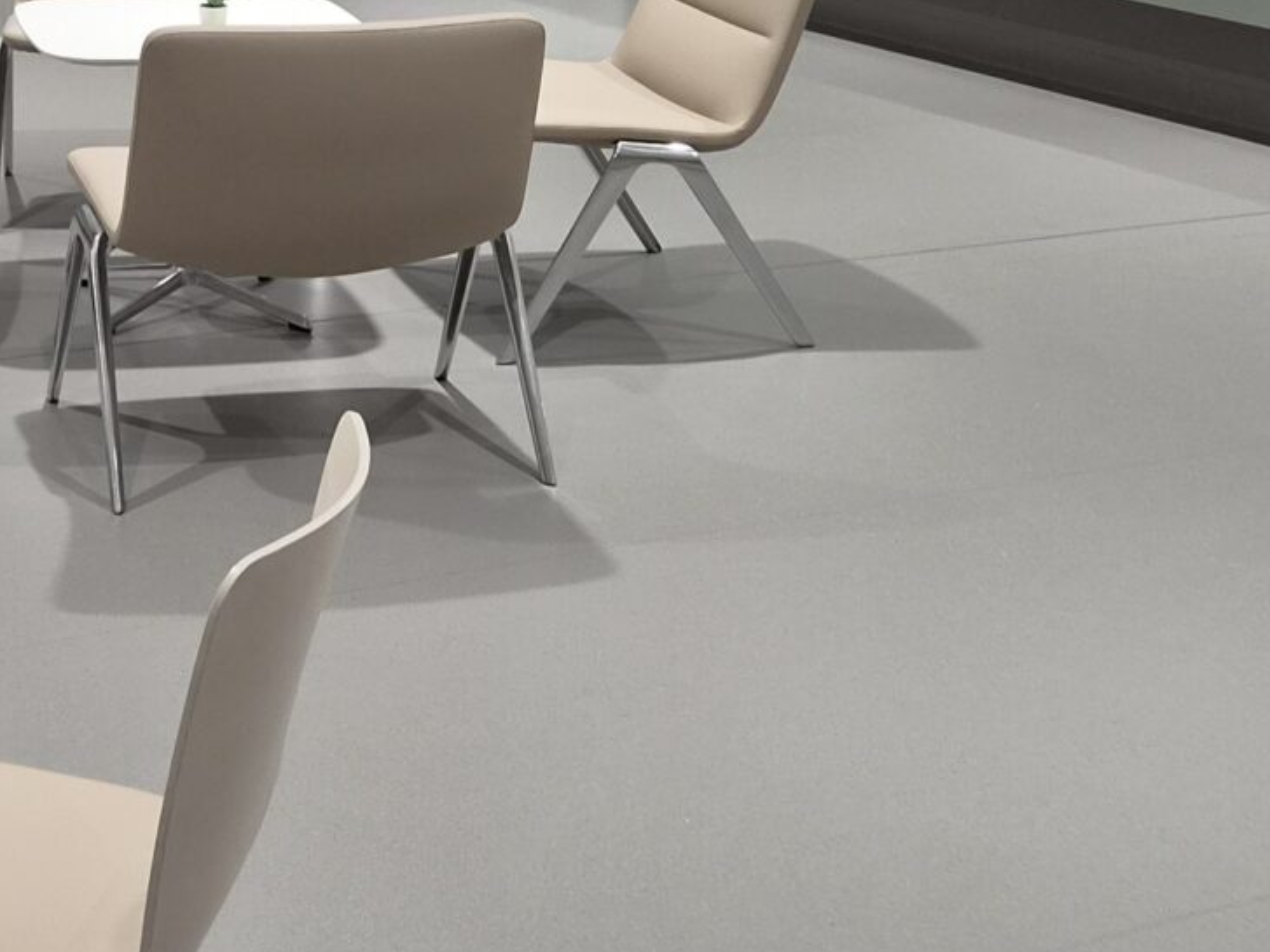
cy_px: -61
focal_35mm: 81
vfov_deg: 17.7
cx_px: 96
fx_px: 2971
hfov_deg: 23.4
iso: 320
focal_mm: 5.4
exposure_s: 1/100
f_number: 1.8
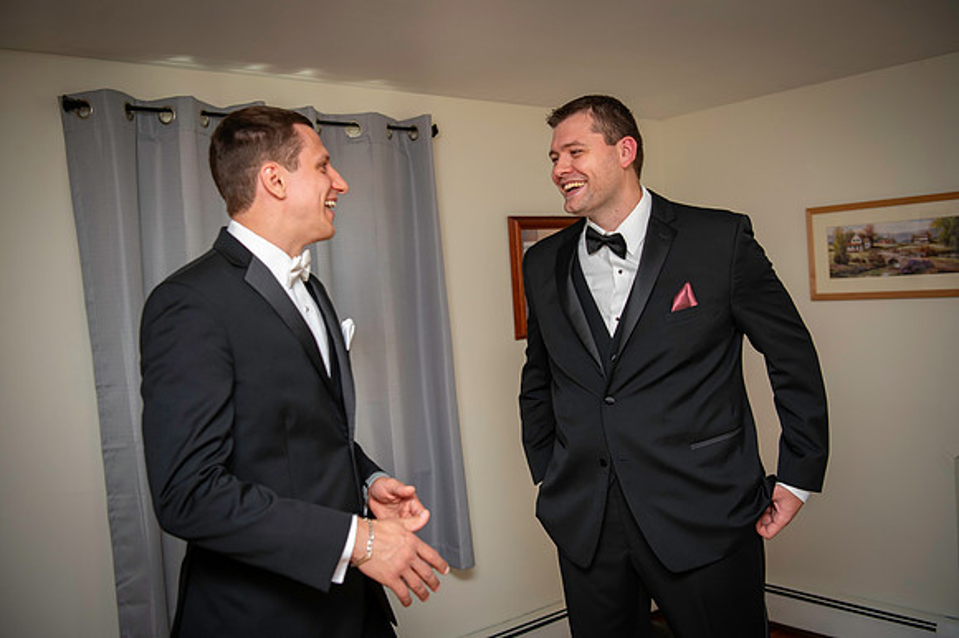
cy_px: 319
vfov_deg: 38.8
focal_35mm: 34
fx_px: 905
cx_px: 480
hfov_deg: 55.8
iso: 800
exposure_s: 1/125
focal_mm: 34
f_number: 2.8
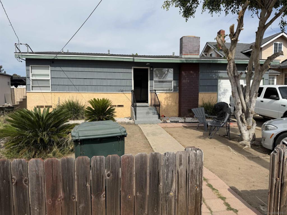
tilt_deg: -4.0
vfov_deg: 56.8
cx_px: 144
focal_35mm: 24
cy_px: 108
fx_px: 199
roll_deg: -0.5
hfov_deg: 71.6
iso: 80
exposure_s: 1/6173
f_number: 1.78
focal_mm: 6.76
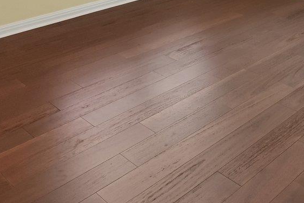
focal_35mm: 51
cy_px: -129
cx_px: 205
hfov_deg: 38.4
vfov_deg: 20.9
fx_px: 431
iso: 320
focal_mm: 14
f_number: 8
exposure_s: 1/15
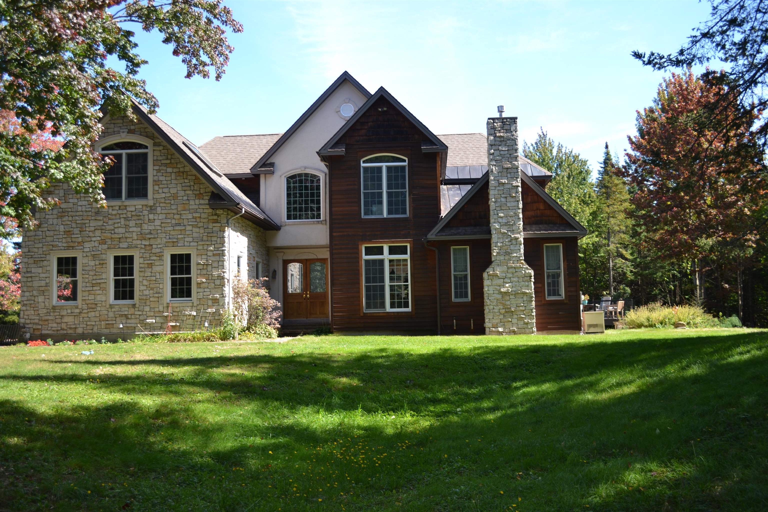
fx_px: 704
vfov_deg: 40.0
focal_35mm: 33
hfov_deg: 57.2
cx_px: 384
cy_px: 256
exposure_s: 1/200
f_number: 4.5
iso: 100
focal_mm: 22
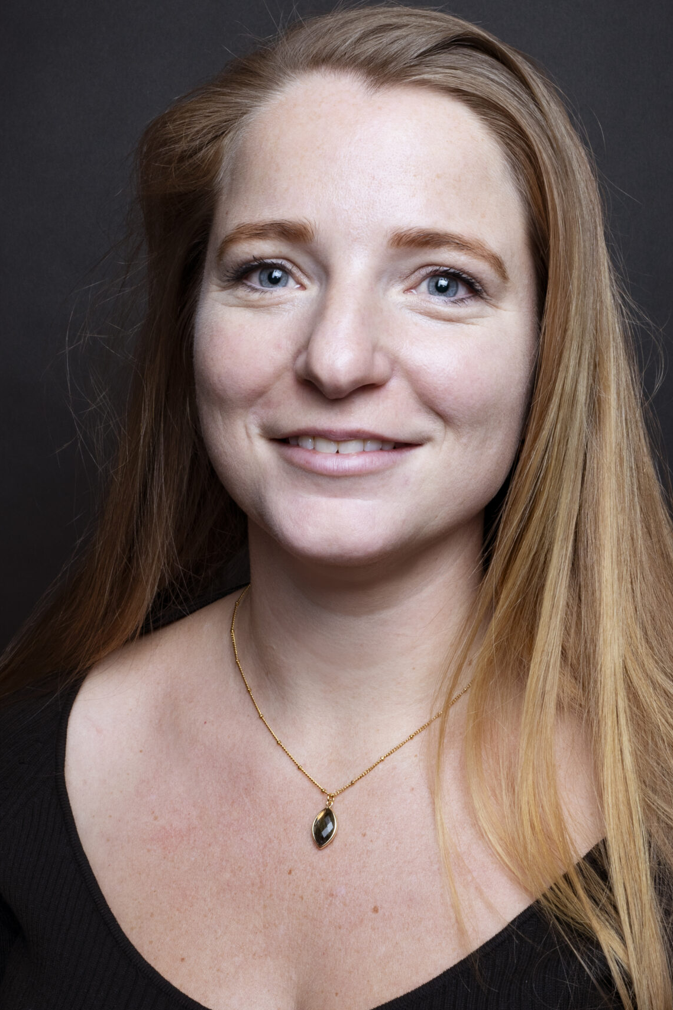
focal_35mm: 45
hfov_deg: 29.9
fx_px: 1262
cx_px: 352
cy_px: 549
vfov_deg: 43.6
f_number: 14
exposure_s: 1/100
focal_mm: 20
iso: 200
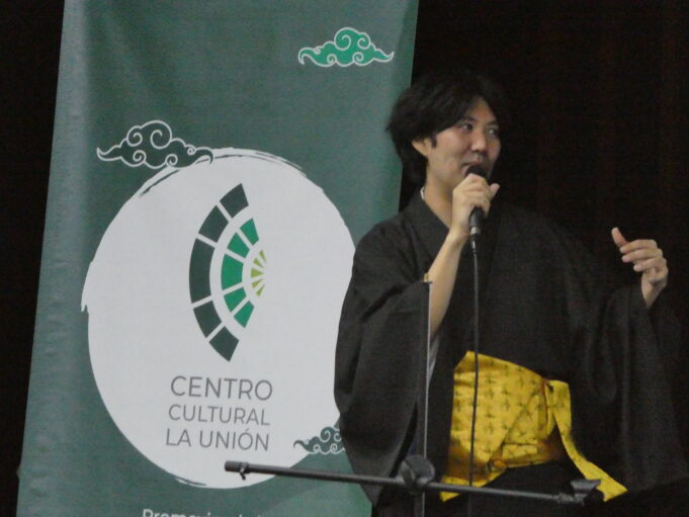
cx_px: 344
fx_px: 4977
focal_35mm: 250
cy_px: 258
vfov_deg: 5.9
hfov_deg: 7.9
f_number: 5.6
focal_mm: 44.8
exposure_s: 1/80
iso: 3200
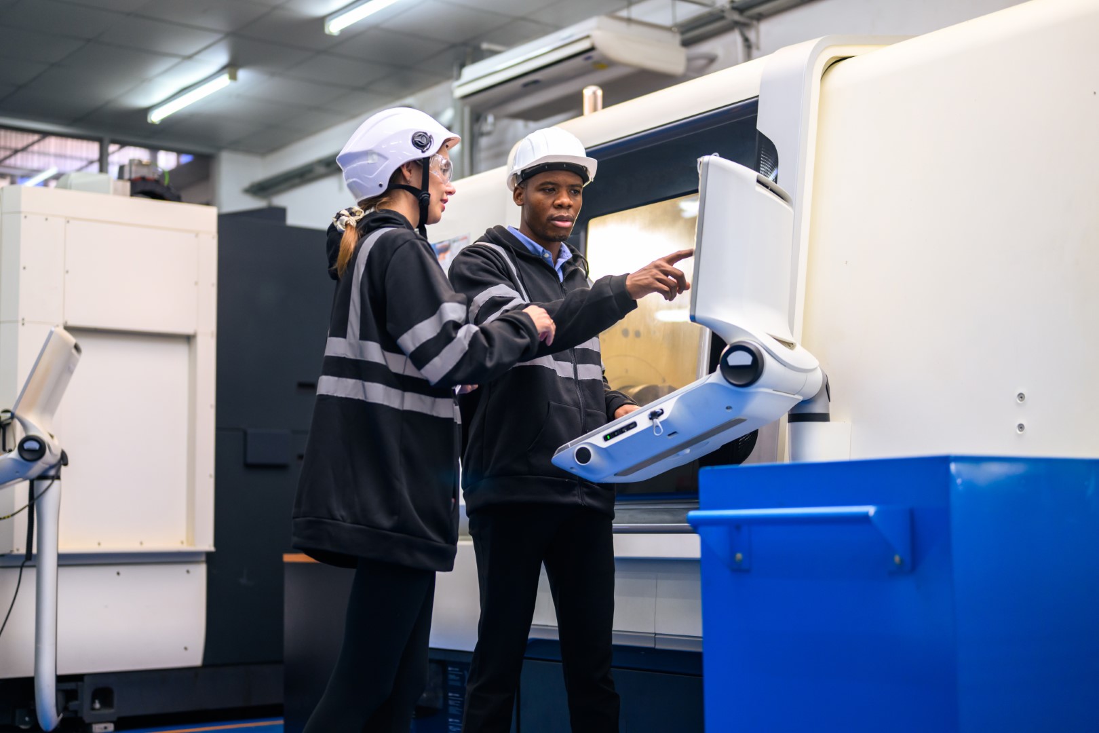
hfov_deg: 39.6
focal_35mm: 50
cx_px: 550
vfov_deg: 27.0
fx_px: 1526
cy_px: 366
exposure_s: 1/320
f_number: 1.8
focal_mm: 50
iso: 1250
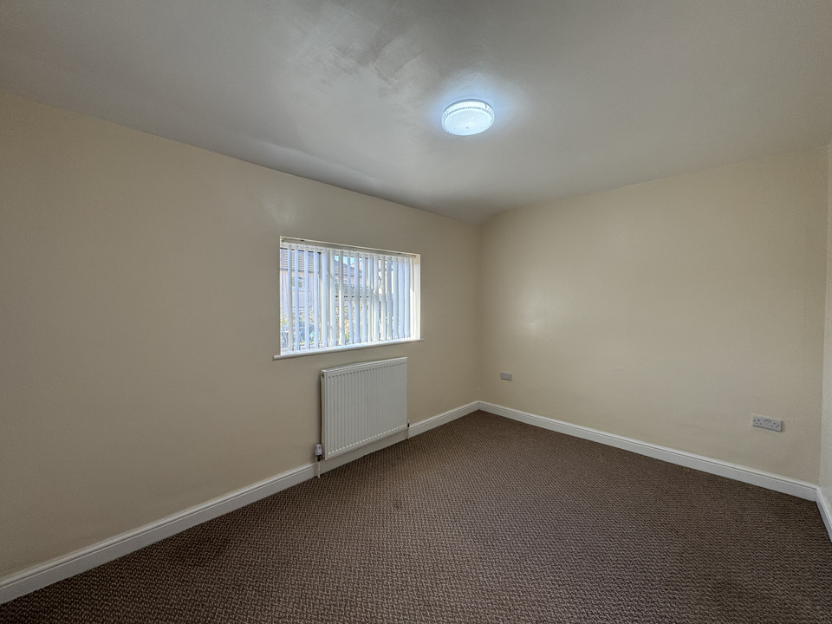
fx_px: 336
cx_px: 416
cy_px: 312
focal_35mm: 14
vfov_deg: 85.7
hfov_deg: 102.1
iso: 50
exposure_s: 1/99
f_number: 2.2
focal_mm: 2.22
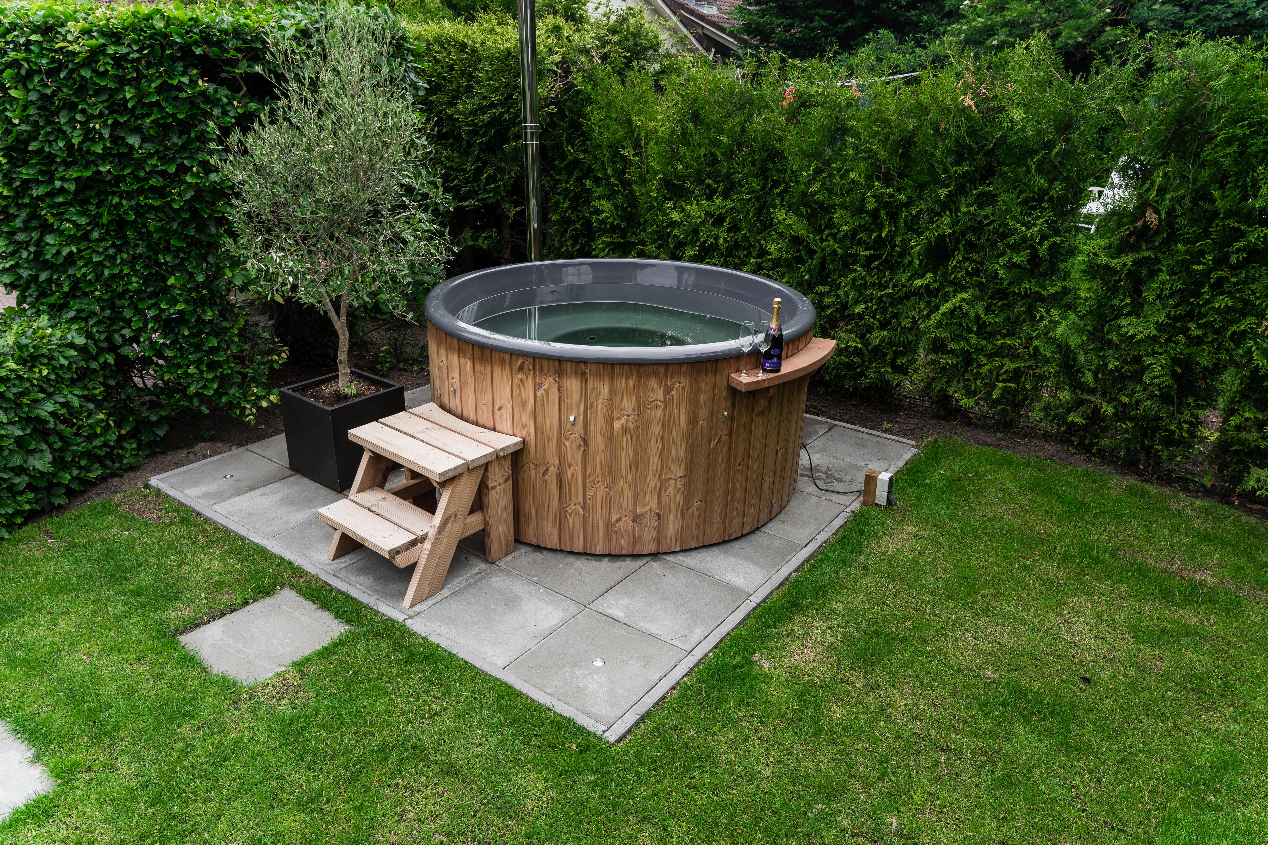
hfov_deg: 73.7
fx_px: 845
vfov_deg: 53.1
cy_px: 422
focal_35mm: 24
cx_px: 634
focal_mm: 24
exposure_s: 1/100
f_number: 7.1
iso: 100
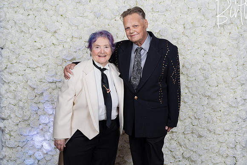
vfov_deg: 30.8
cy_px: 77
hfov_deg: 44.9
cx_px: 131
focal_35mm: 44
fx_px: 299
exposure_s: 1/200
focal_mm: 41
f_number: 5.6
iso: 500
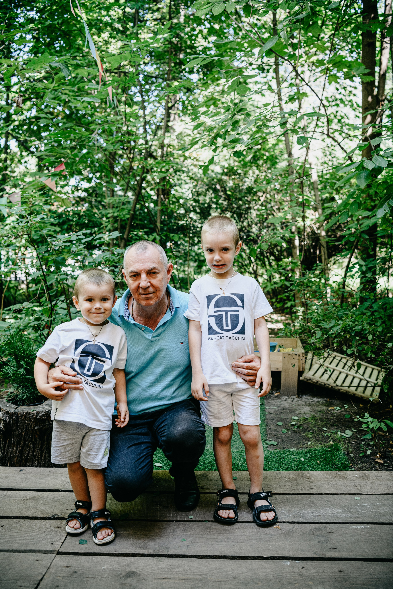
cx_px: 196
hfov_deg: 43.6
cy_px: 294
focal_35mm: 30
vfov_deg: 61.9
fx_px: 491
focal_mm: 30
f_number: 3.2
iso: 500
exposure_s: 1/160
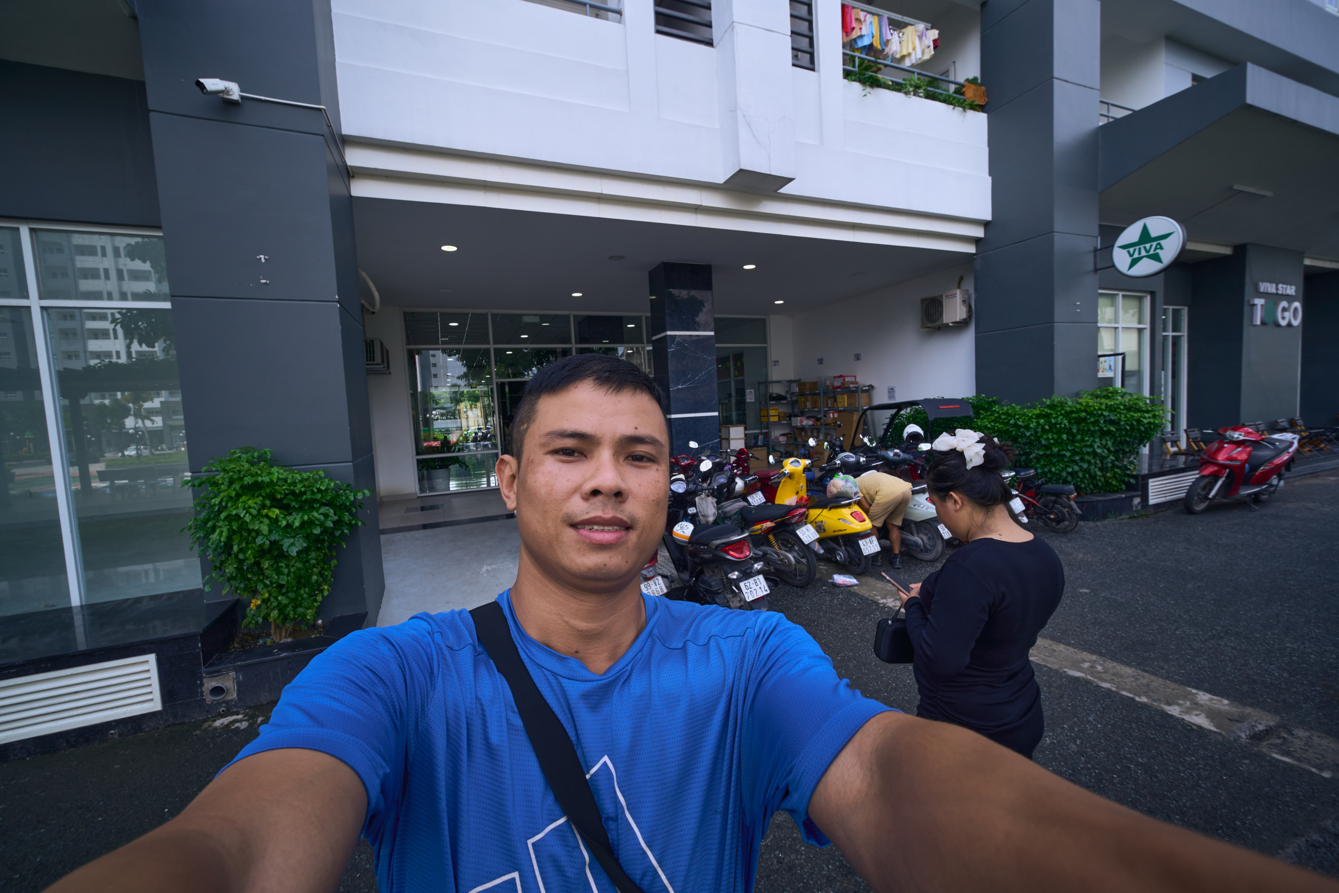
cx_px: 670
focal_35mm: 14
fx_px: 502
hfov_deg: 106.3
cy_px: 446
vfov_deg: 83.3
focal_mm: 9
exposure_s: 1/125
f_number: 5.6
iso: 100
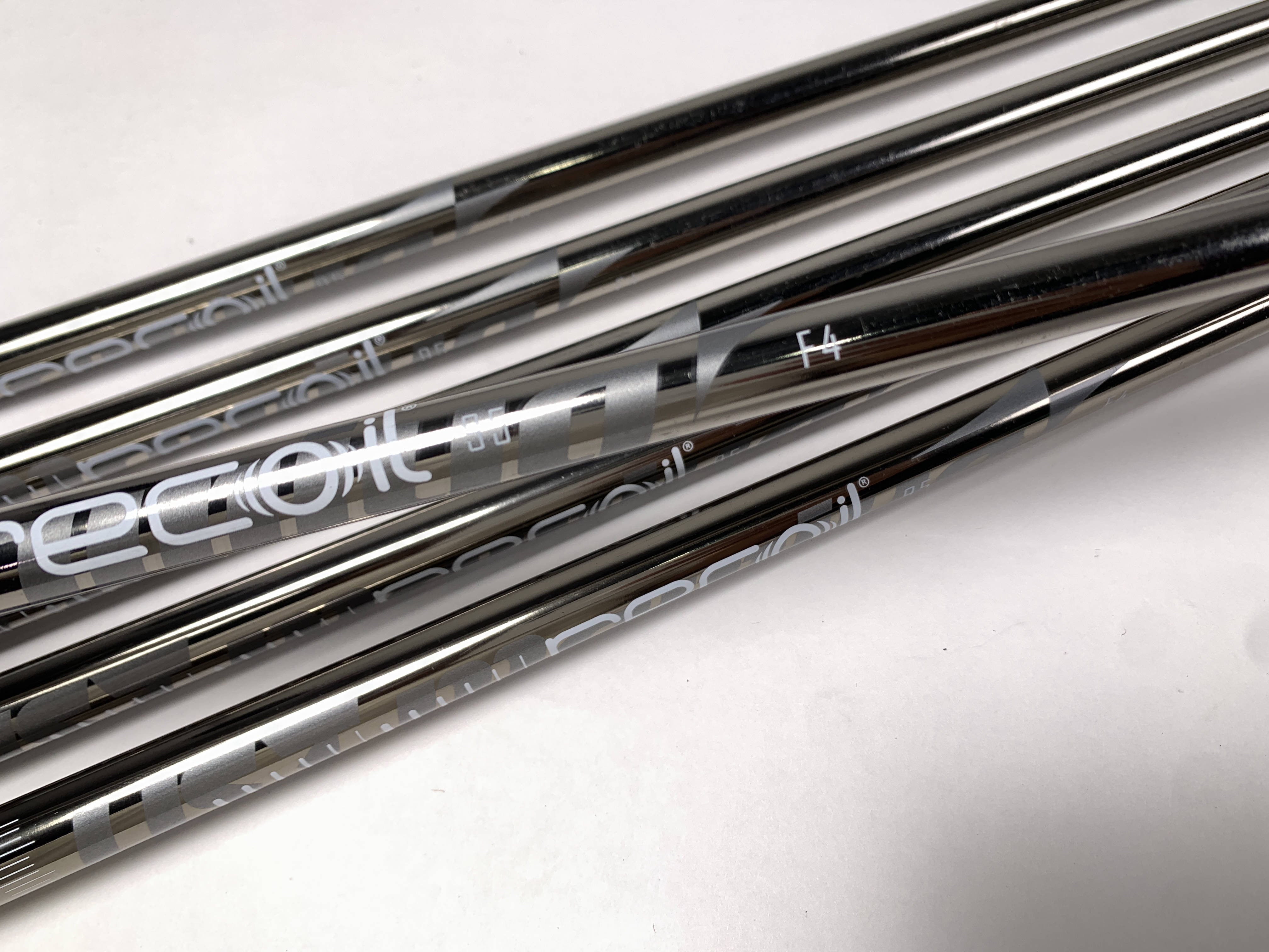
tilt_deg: -64.4
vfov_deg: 53.1
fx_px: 953
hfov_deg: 67.3
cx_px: 634
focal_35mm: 26
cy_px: 476
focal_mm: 4.25
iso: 25
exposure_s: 1/134
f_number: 1.8
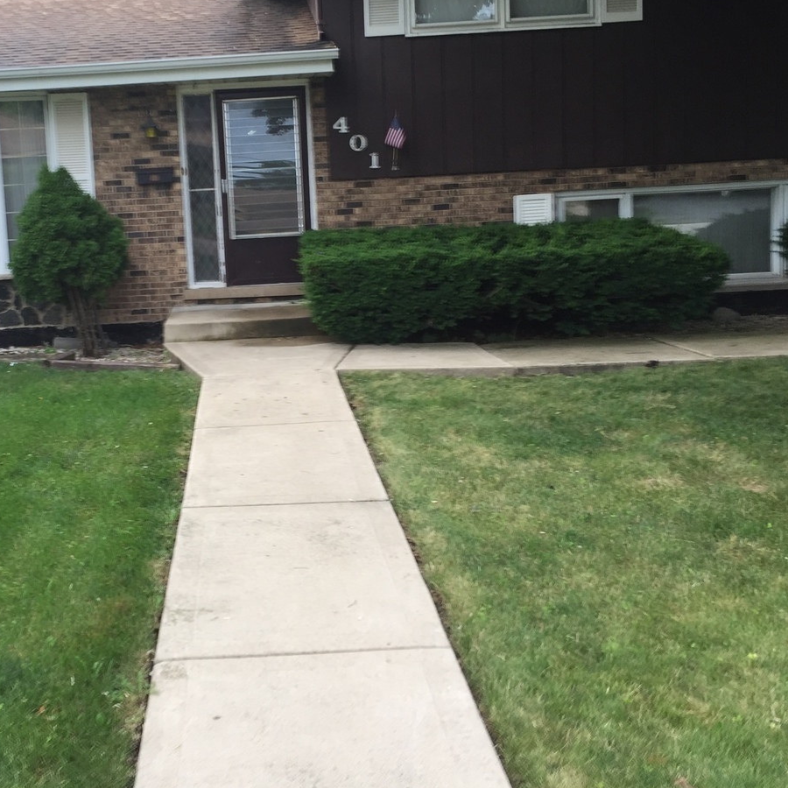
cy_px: 323
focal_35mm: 41
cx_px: 229
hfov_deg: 40.1
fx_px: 1056
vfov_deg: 40.8
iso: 32
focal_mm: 4.15
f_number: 2.2
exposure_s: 1/60
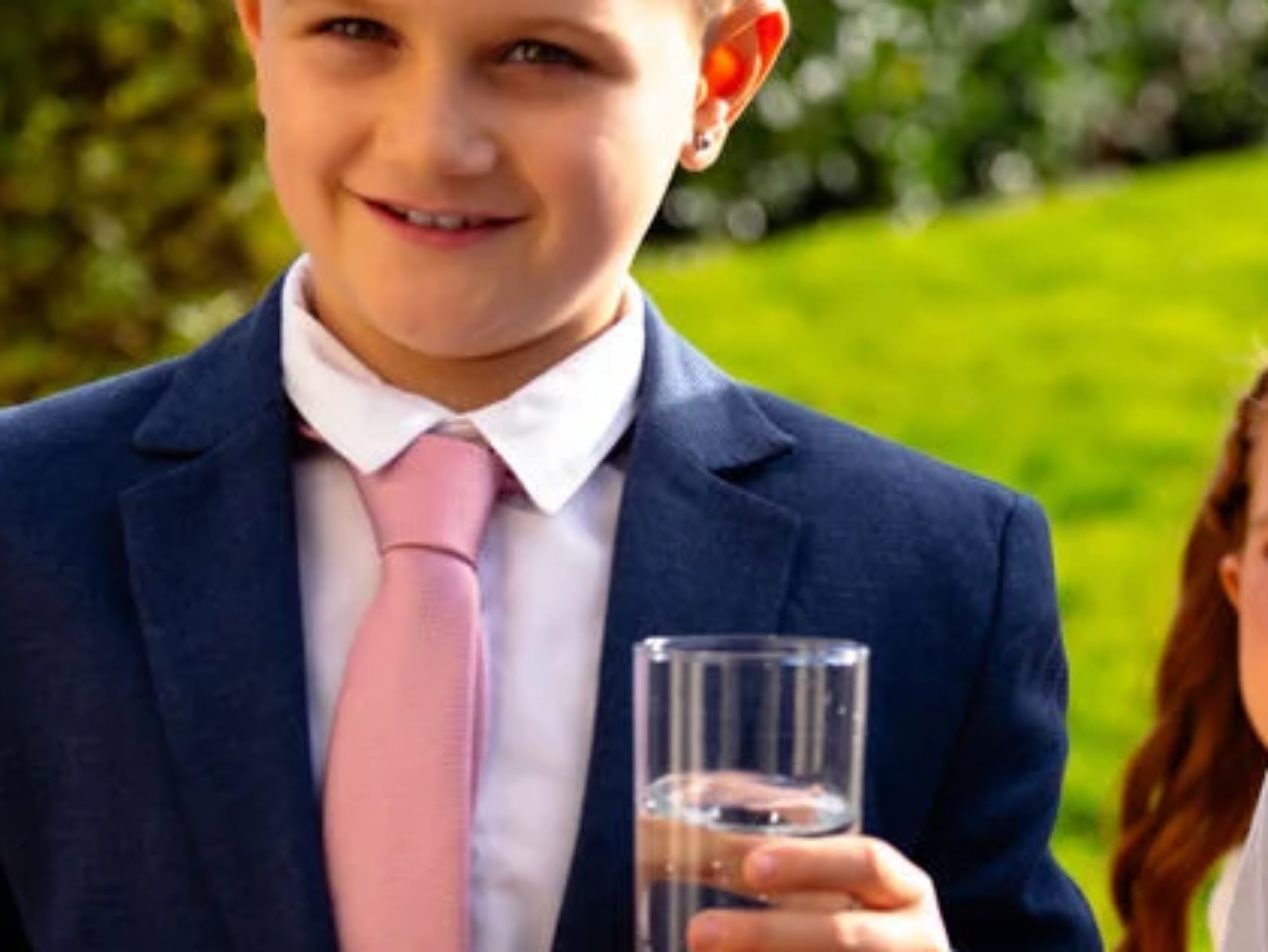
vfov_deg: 8.6
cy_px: 599
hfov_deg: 11.5
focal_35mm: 172
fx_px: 6302
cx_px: 1003
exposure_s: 1/200
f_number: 3.2
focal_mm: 49
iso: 100
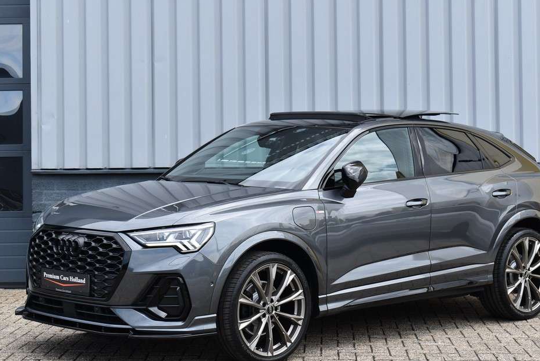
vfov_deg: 16.5
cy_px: 198
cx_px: 288
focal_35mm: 83
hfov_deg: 24.5
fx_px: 1246
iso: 200
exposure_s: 1/250
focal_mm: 50
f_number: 8
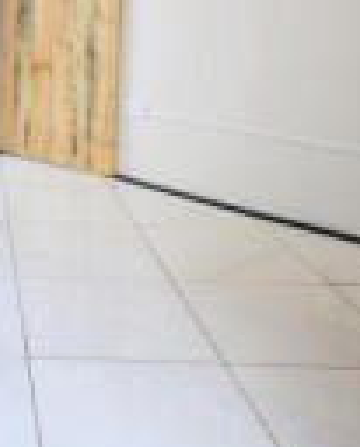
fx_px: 703
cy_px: 5
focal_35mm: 53
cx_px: -56
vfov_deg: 32.6
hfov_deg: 26.1
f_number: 1.95
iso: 56
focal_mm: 2.23
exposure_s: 1/15
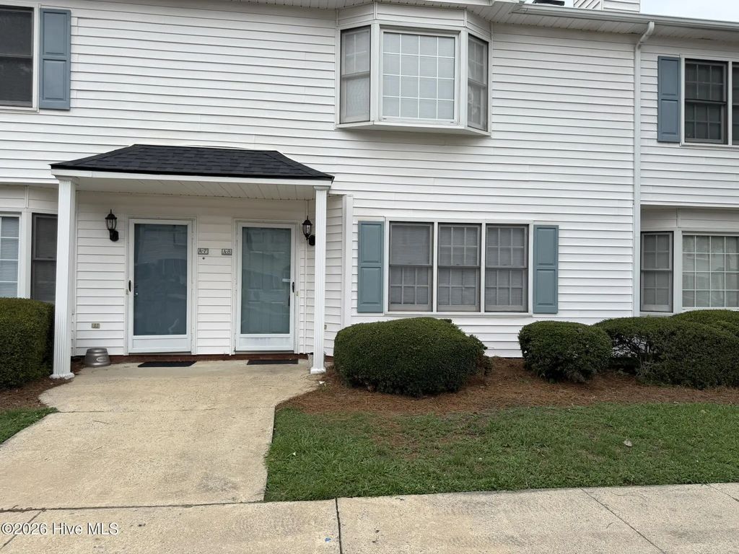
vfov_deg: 56.8
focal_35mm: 24
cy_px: 277
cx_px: 370
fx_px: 512
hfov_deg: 71.6
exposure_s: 1/1653
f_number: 1.78
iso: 80
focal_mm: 6.76
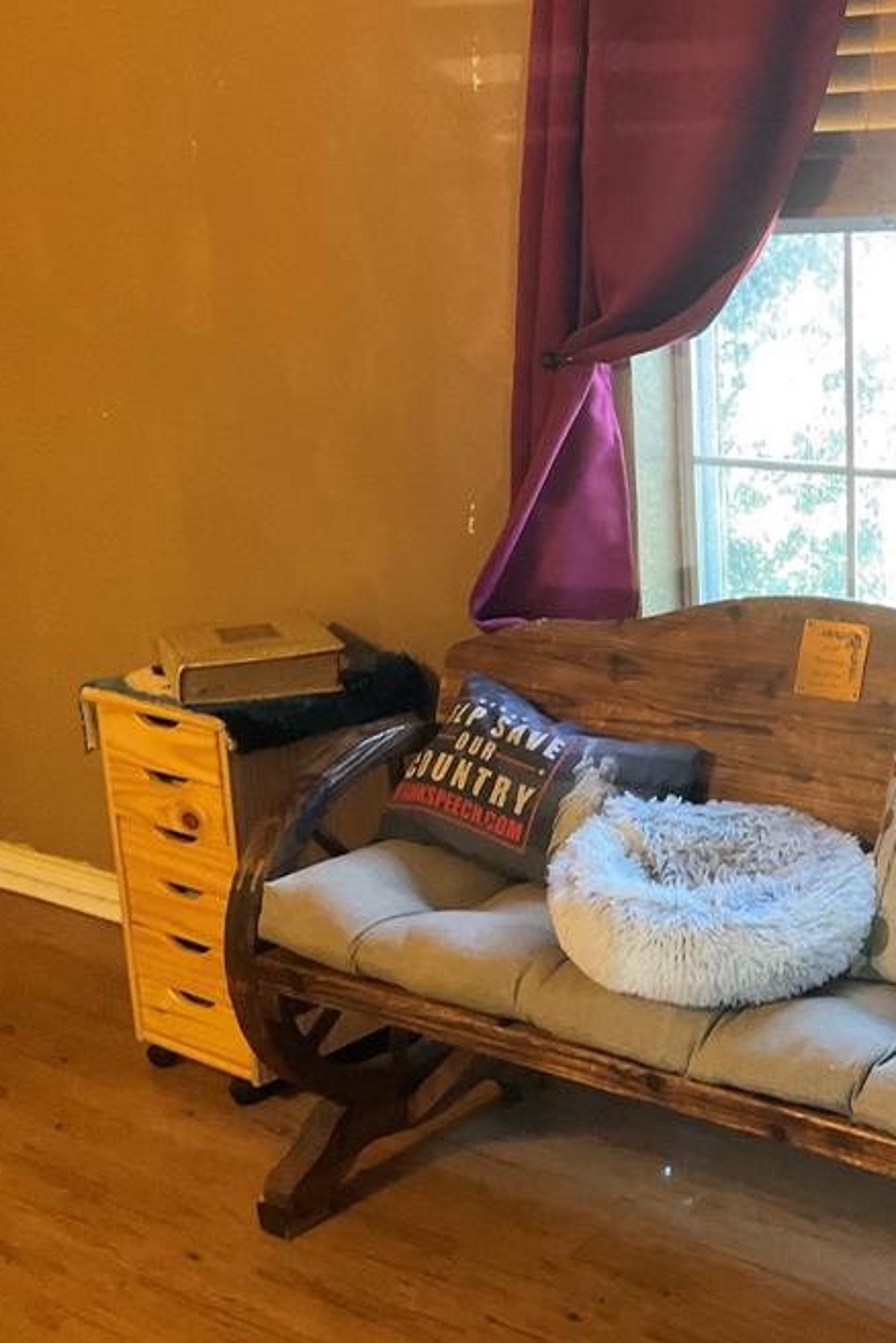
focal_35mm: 47
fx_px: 1755
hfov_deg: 27.3
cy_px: 717
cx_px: 853
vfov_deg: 41.9
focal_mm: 3
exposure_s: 1/30
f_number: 1.8
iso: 250
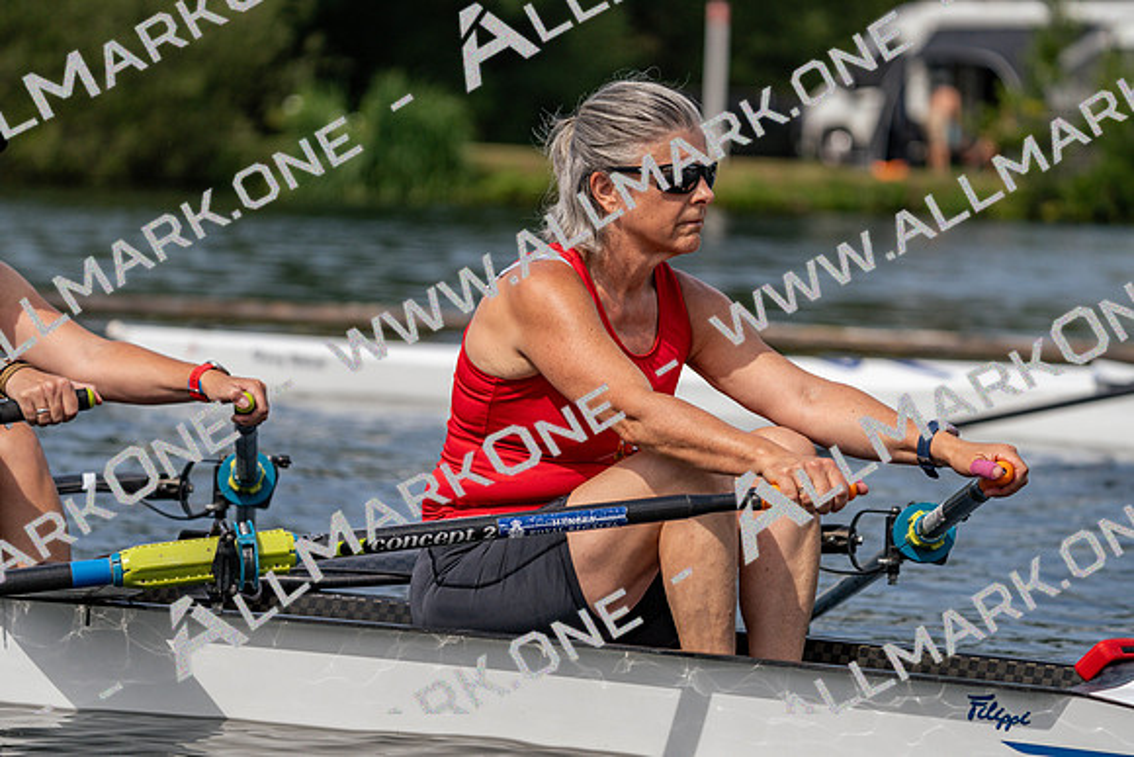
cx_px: 567
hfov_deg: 9.6
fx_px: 6742
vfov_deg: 6.4
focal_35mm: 214
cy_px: 378
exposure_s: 1/1600
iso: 200
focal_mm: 214
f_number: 5.6
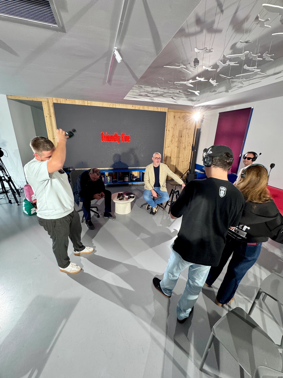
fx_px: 153
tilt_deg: -20.8
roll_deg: -1.8
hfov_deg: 85.7
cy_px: 189
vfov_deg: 102.1
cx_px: 142
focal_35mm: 14
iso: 250
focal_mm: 2.22
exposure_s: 1/60
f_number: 2.2
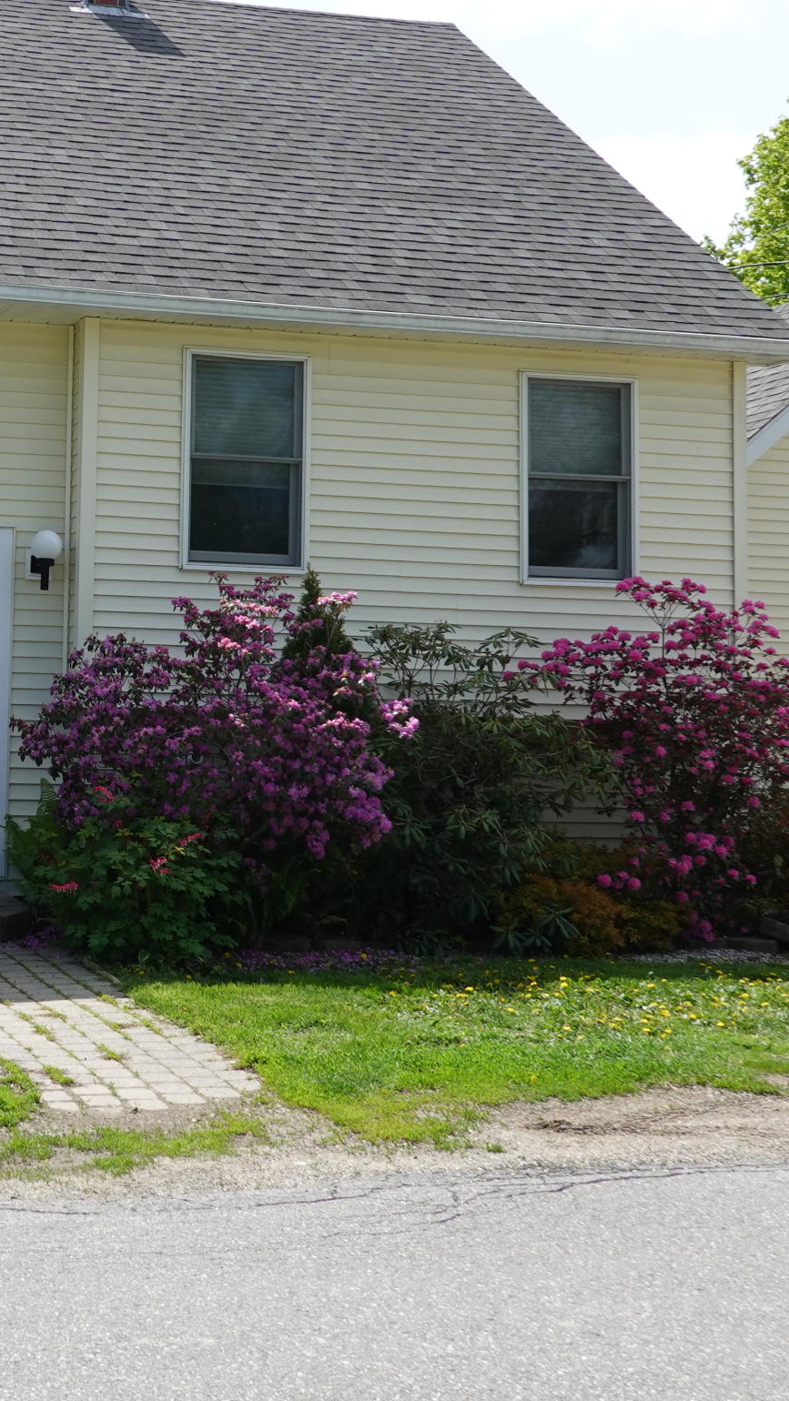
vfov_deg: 40.4
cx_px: -100
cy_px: 549
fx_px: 1896
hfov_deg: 22.1
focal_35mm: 51
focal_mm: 9.23
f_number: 5.6
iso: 125
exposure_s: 1/400
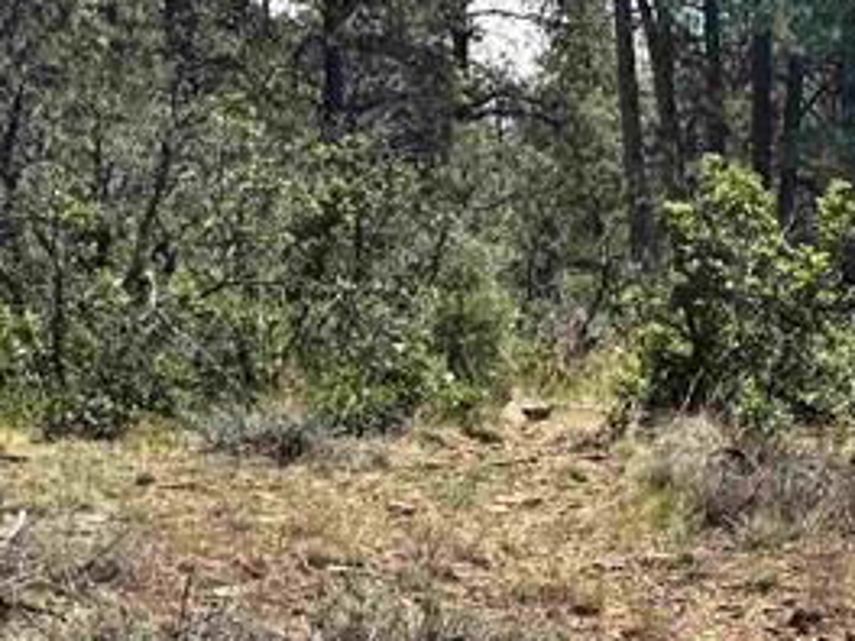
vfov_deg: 15.9
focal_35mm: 93
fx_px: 2297
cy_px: 401
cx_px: 1448
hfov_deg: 17.8
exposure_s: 1/4950
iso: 80
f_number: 1.78
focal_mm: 6.76
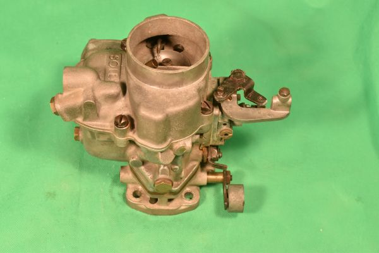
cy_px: 126
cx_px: 190
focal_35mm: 72
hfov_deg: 28.1
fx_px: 758
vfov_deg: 18.9
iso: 450
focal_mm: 48
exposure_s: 1/80
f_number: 11
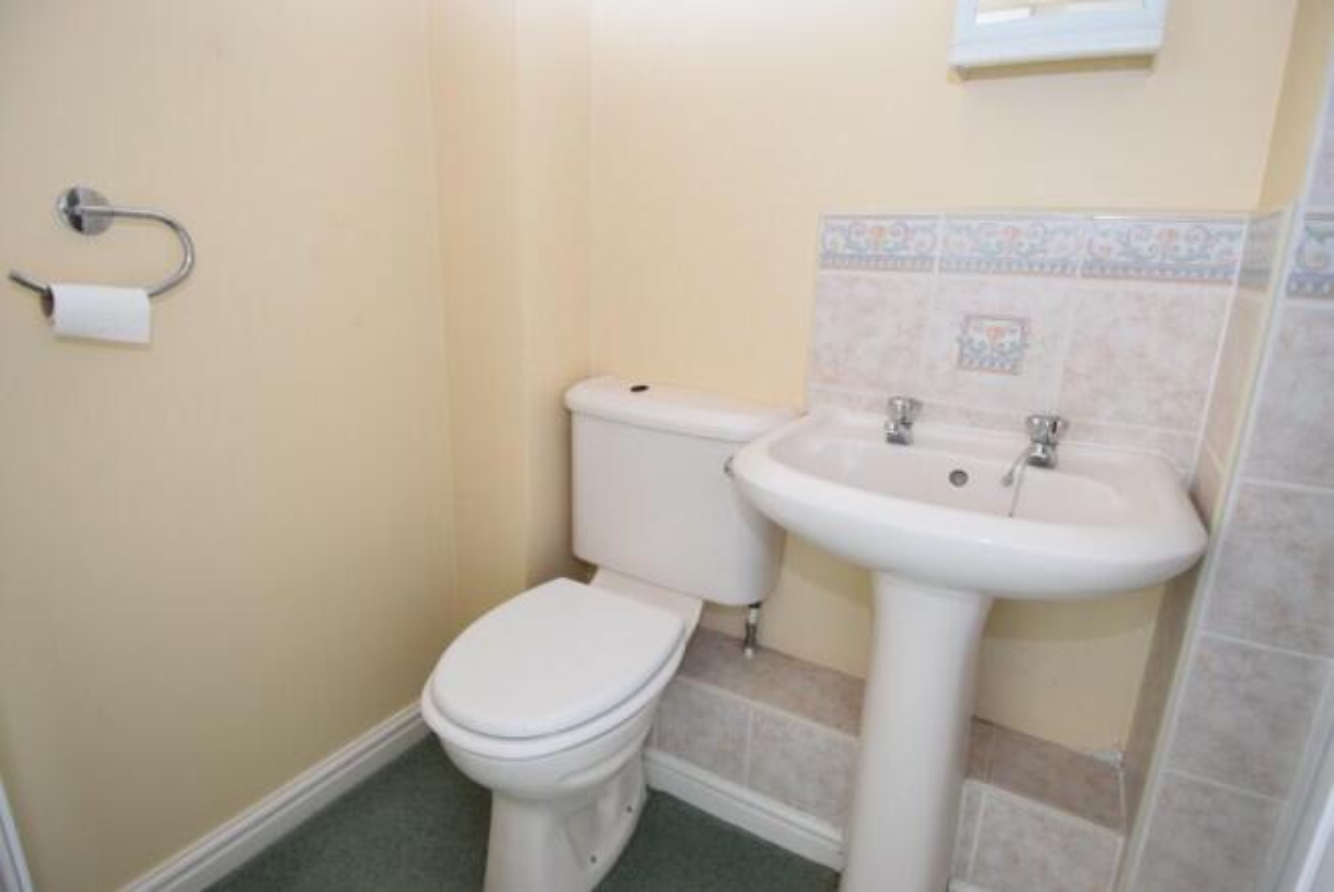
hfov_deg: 90.0
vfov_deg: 67.5
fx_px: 667
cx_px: 667
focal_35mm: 18
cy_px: 446
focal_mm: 12
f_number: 5
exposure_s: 1/100
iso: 800
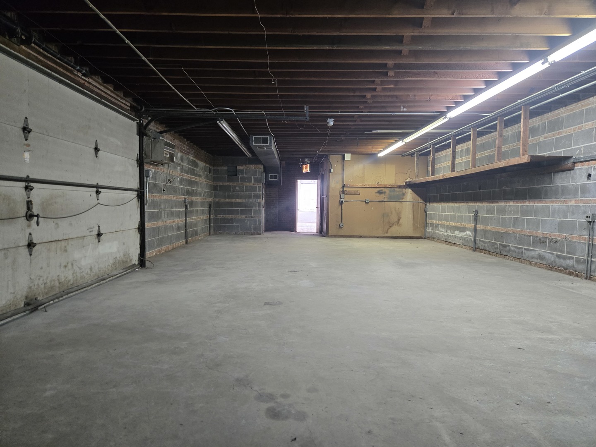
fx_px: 396
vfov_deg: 58.9
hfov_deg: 73.9
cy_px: 224
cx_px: 298
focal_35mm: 23
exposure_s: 1/120
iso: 500
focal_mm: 5.4
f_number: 1.8
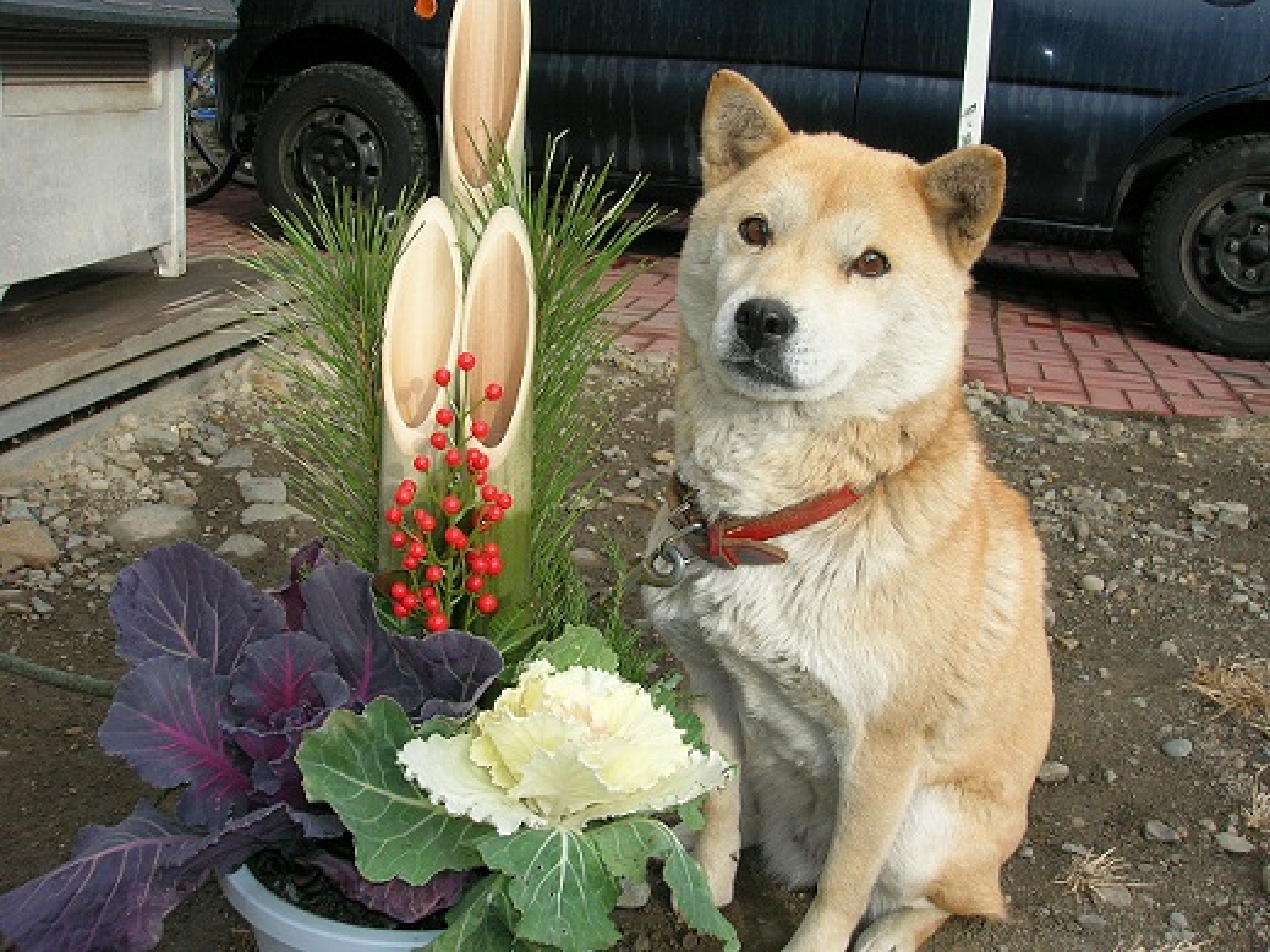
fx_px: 1247
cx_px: 635
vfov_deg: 41.8
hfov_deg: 54.0
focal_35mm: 34
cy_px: 476
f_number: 4.9
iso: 50
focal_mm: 5.7
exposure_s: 1/108
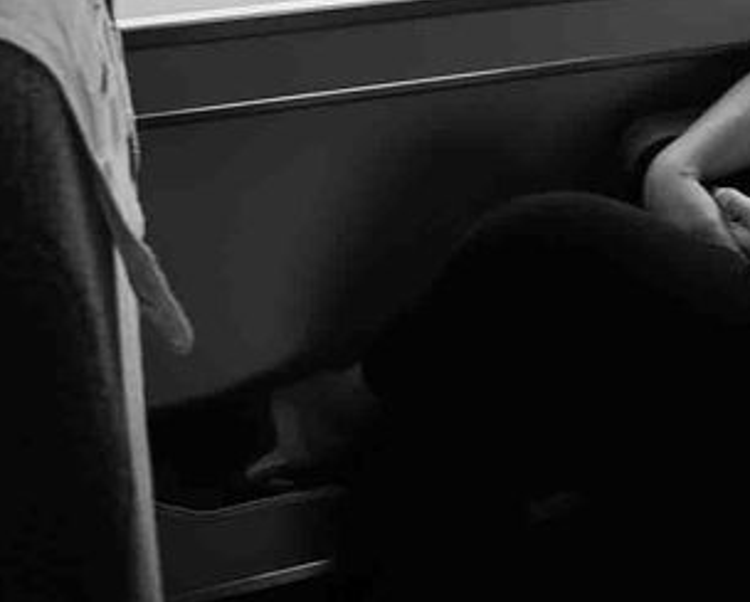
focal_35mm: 69
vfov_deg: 21.6
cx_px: 807
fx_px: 1534
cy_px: 42
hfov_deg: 25.6
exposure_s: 1/30
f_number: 11
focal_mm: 28
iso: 250
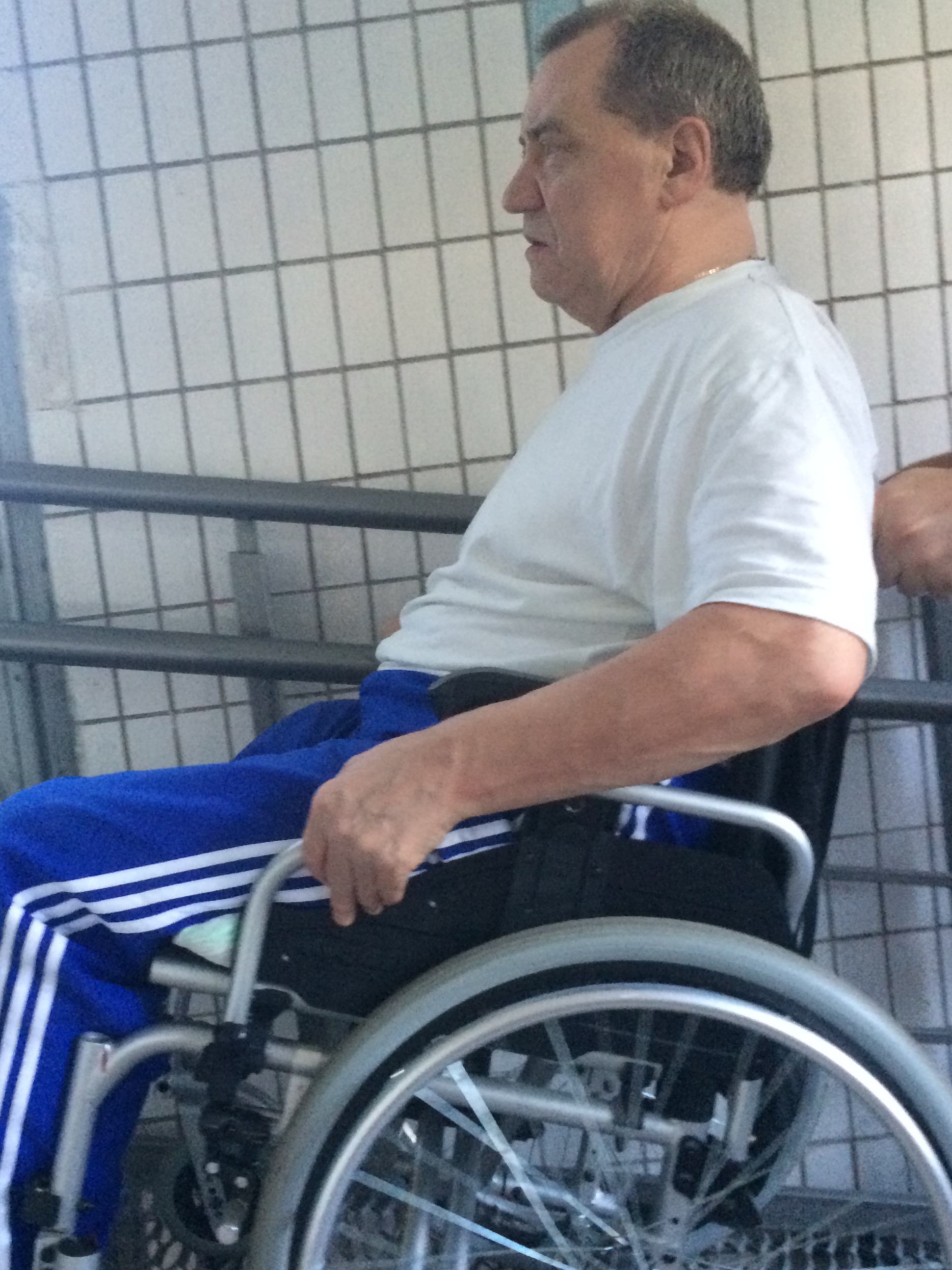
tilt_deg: -6.2
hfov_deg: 37.6
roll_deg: +8.3
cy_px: 679
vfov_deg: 48.9
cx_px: 403
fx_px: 1394
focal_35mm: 38
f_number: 2.2
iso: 320
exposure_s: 1/30
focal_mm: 4.15
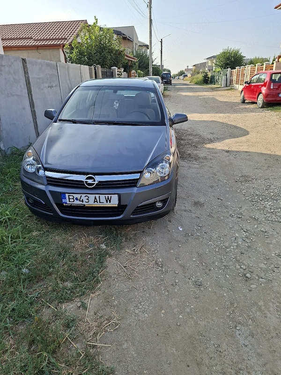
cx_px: 140
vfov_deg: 73.9
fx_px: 249
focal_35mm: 23
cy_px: 188
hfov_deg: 58.9
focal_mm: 5.54
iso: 50
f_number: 1.8
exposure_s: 1/1000
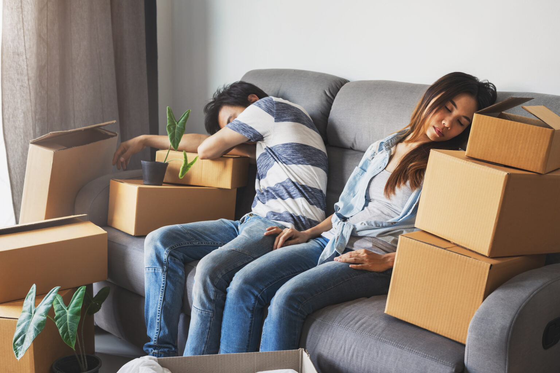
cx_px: 280
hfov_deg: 39.6
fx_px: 778
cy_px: 186
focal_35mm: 50
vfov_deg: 27.0
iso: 250
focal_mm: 50
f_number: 4.5
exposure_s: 1/30
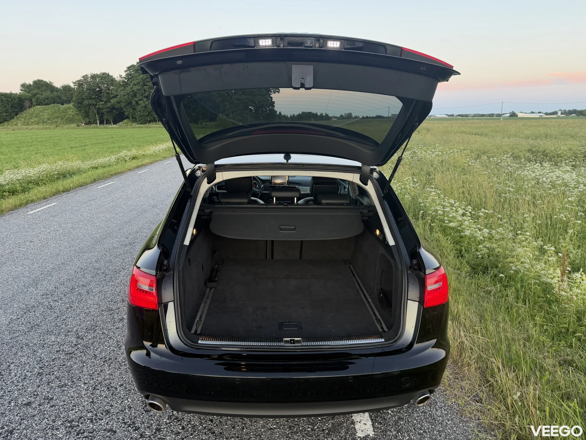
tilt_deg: -13.5
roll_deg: +1.2
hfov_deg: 71.6
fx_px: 406
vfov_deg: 56.8
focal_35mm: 24
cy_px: 220
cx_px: 293
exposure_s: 1/120
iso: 200
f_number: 1.78
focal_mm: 6.76
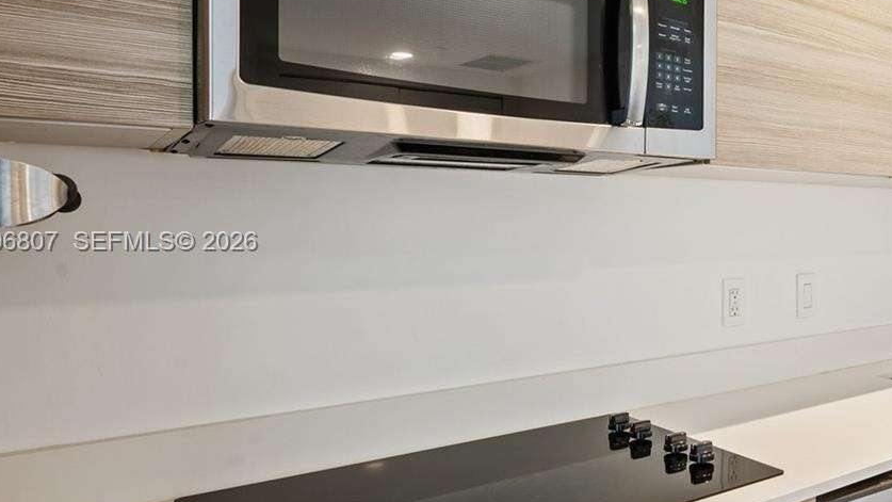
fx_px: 757
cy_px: 244
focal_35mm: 32
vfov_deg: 36.7
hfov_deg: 54.4
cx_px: 778
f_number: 8
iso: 200
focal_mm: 16
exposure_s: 1
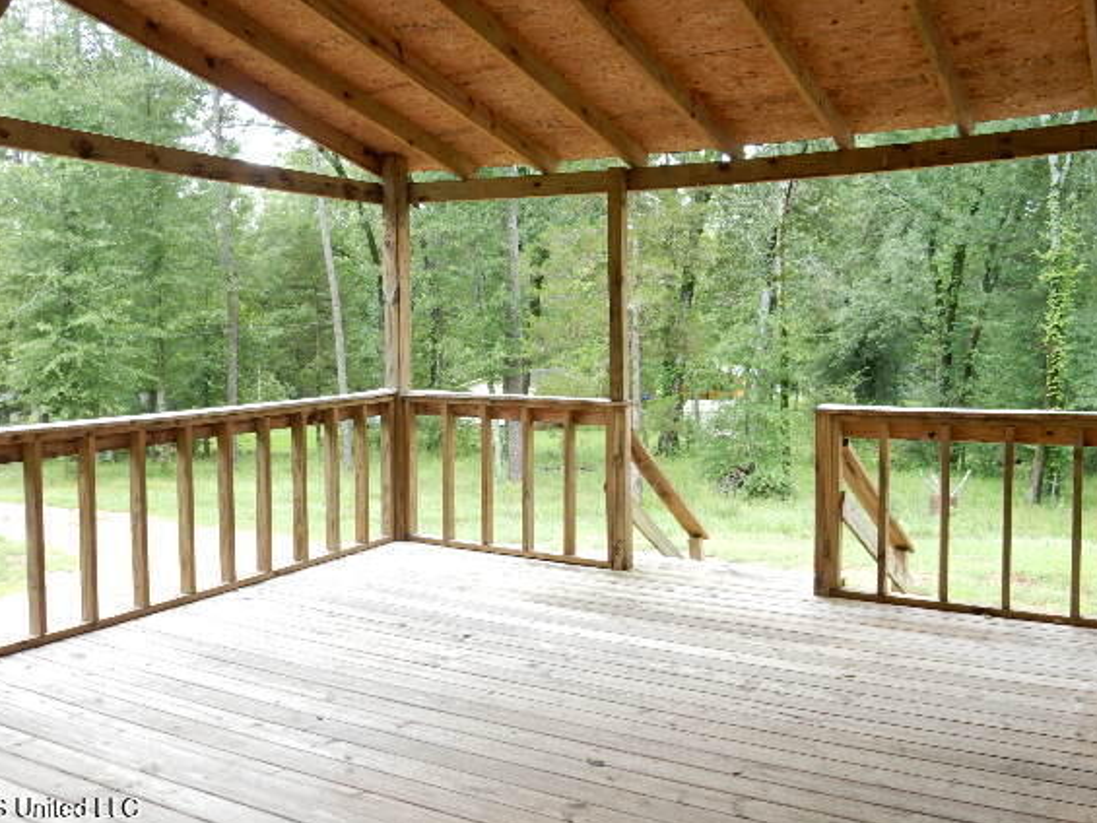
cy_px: 384
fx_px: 1078
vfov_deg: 41.8
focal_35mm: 34
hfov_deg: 53.8
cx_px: 487
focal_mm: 5.4
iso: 125
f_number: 4
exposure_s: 1/80
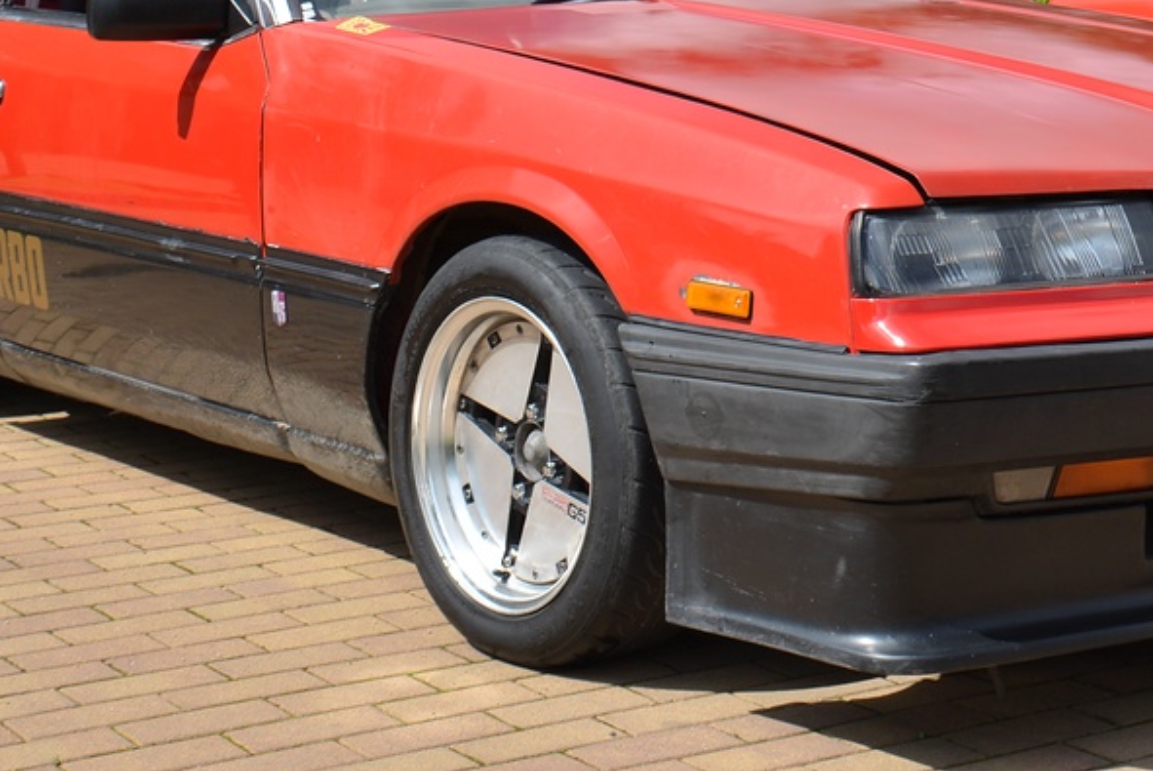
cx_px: 724
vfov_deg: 17.0
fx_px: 2532
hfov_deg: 25.6
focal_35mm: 79
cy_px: 68
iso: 100
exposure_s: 1/320
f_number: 8
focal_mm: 26
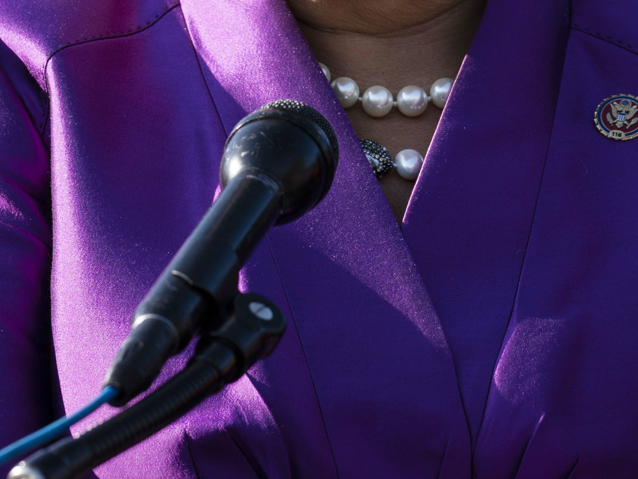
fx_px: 8404
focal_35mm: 456
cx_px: 336
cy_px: -208
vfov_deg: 3.3
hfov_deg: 4.3
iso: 100
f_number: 5.6
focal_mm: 140
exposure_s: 1/320
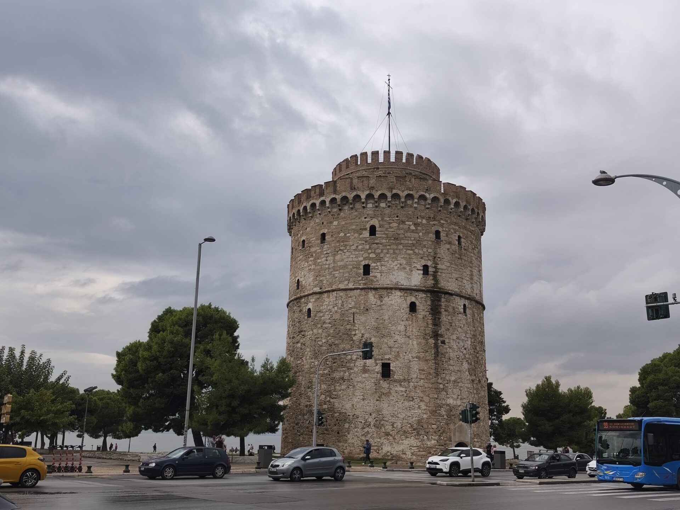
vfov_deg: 44.2
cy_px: 255
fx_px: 629
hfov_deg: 56.8
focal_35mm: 32
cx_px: 340
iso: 50
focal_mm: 6.18
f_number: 1.65
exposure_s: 1/1553
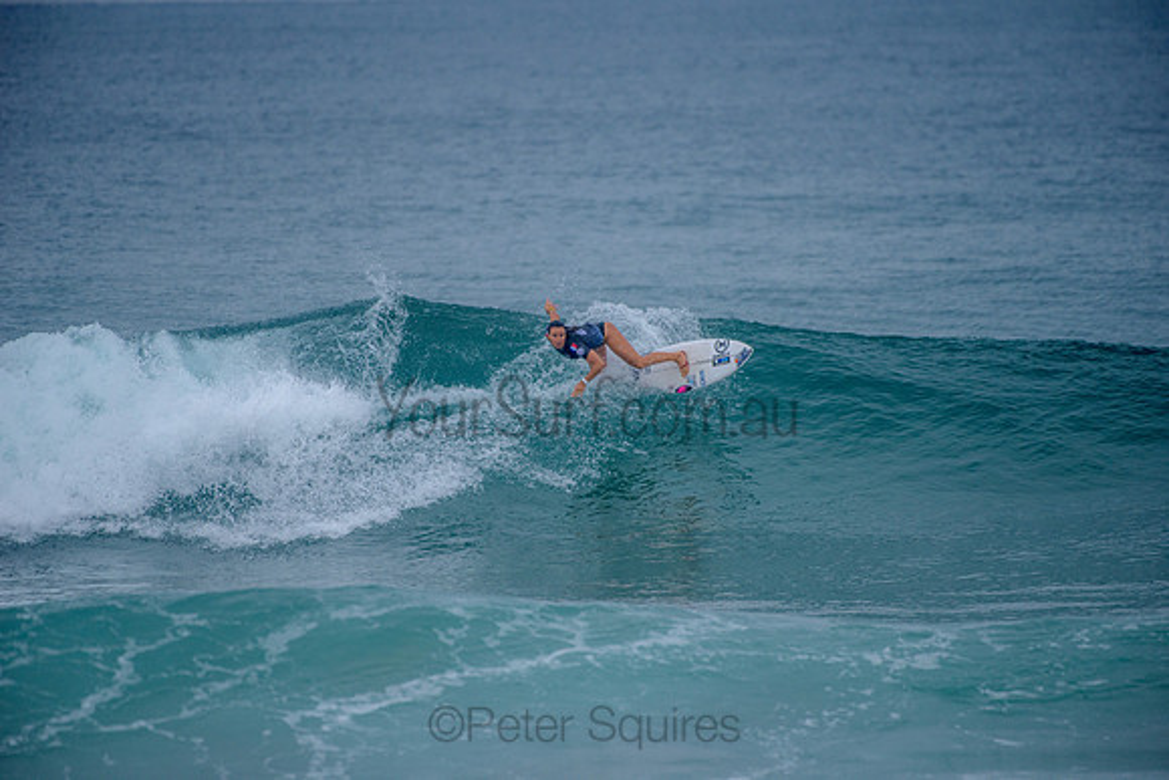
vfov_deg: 2.8
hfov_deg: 4.1
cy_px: 390
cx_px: 584
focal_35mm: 500
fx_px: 16242
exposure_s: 1/2000
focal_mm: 500
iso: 450
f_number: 5.6
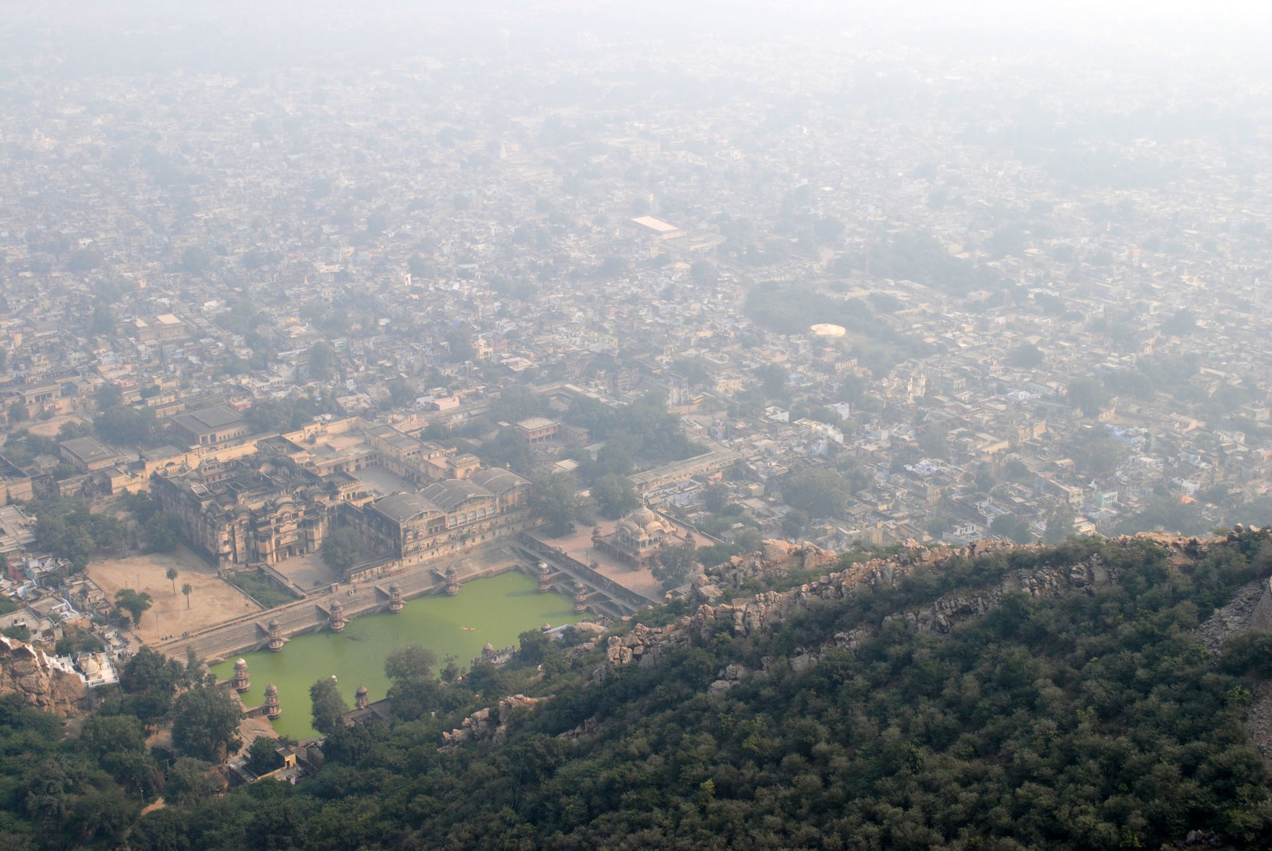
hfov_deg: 43.6
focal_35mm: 45
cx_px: 636
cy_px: 426
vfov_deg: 29.9
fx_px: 1592
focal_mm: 30
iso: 100
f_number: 8
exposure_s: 1/250
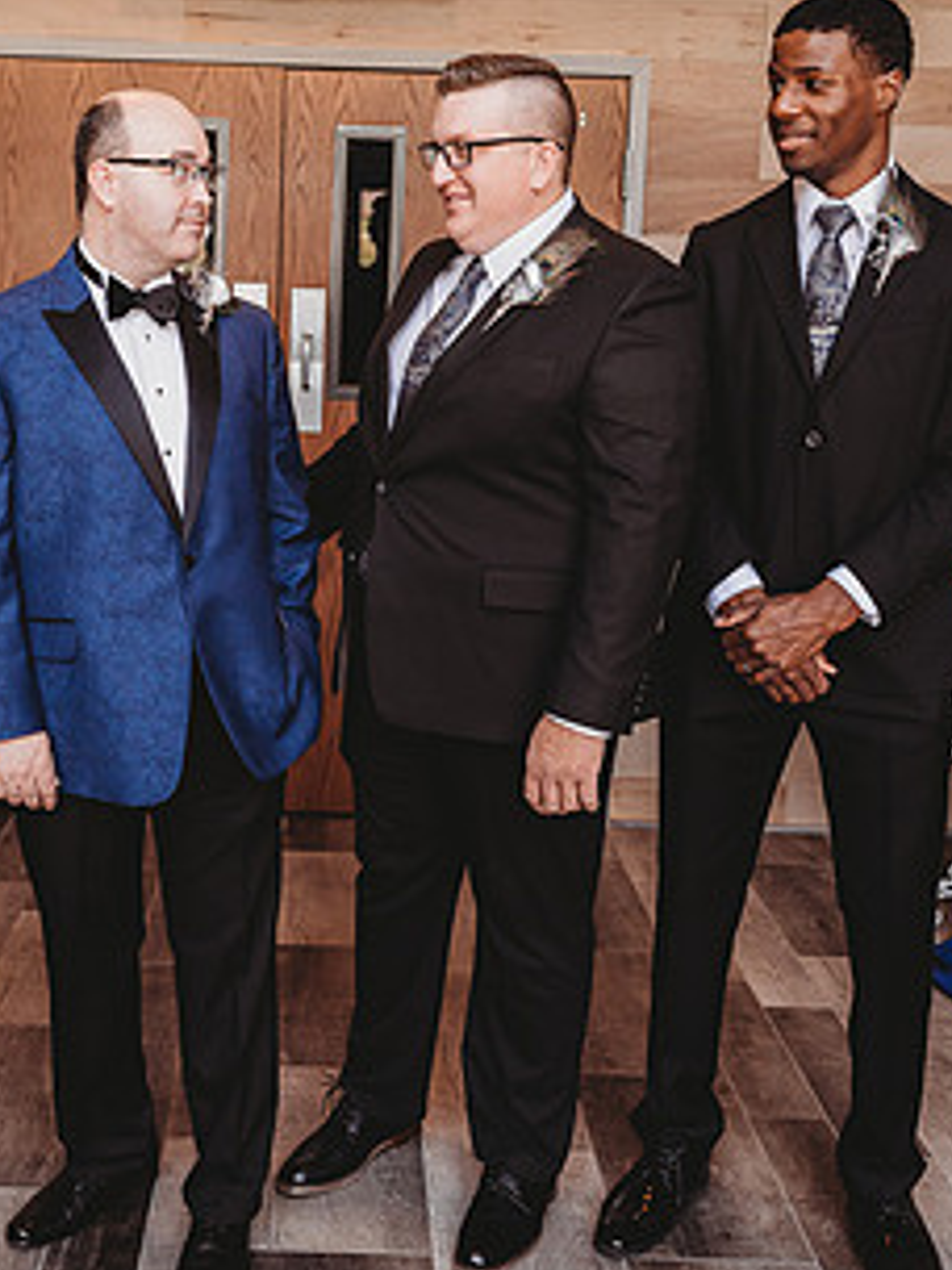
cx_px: 317
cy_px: 528
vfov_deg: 42.8
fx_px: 1613
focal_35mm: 44
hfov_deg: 32.6
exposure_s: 1/250
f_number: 2.8
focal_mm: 24
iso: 500
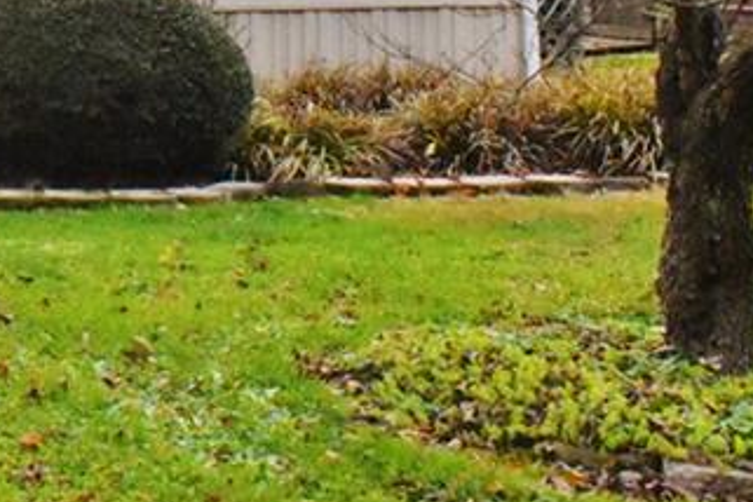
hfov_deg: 15.6
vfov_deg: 11.0
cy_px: -237
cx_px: -406
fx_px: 2501
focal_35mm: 120
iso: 7200
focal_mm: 25
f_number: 25
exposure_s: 1/800
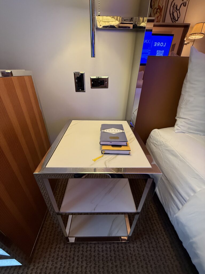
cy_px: 137
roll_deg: -0.9
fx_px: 111
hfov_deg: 85.7
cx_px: 102
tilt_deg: -29.0
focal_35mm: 14
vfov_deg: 102.1
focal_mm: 2.22
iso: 320
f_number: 2.2
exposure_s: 1/60
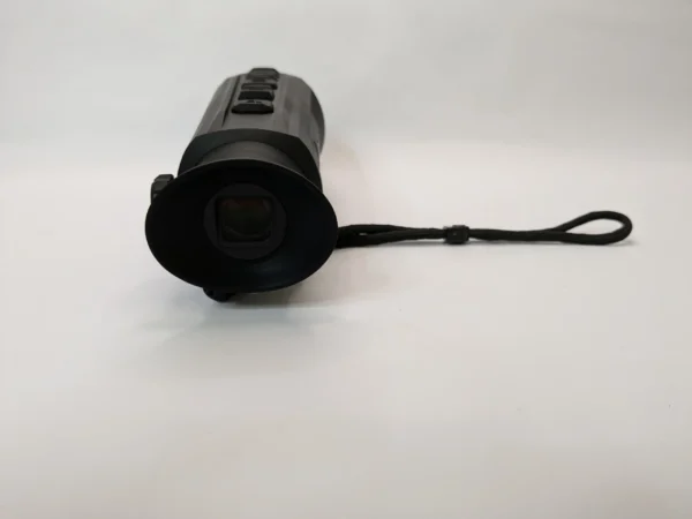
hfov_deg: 65.3
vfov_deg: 51.4
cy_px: 260
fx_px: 540
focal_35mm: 27
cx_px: 346
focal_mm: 4.38
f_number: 1.73
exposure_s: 1/50
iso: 104
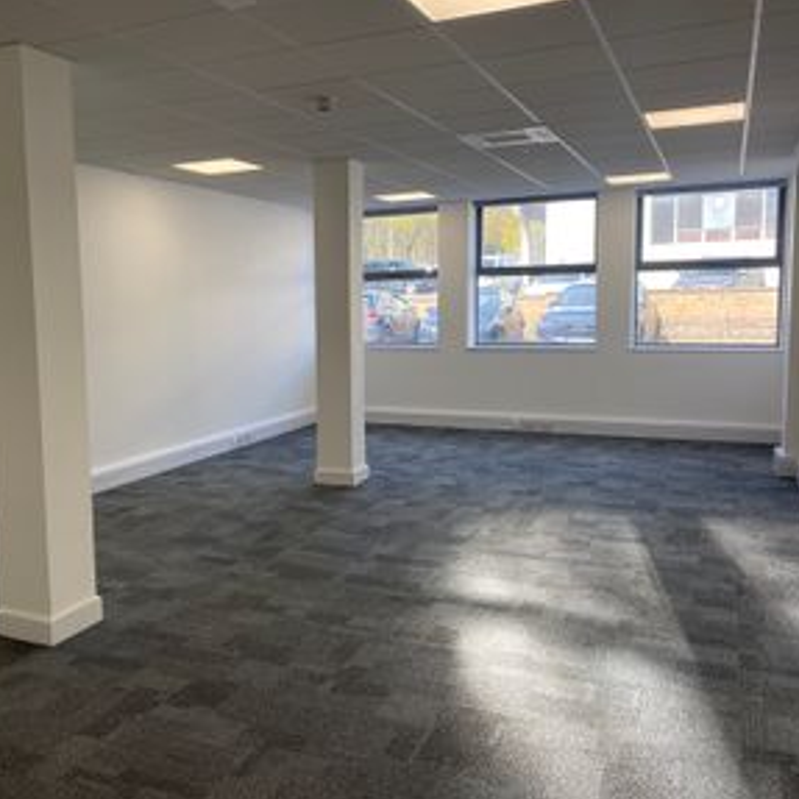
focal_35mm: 32
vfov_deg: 51.1
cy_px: 393
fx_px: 836
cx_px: 301
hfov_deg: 50.6
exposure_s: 1/204
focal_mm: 4.25
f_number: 1.8
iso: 32
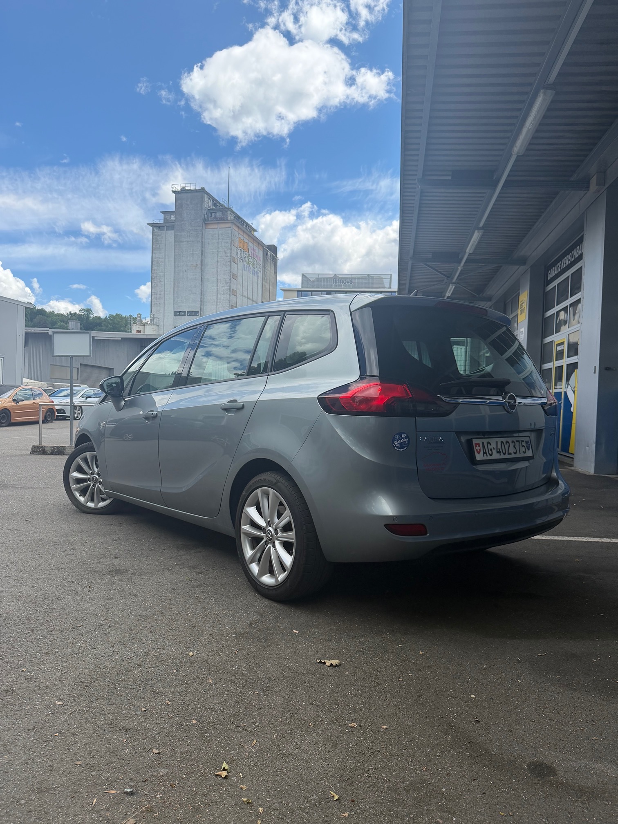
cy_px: 412
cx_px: 309
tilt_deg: -2.3
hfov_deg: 56.8
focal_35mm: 24
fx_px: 571
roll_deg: -1.8
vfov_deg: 71.6
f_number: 1.78
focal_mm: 6.76
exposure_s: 1/3584
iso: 100
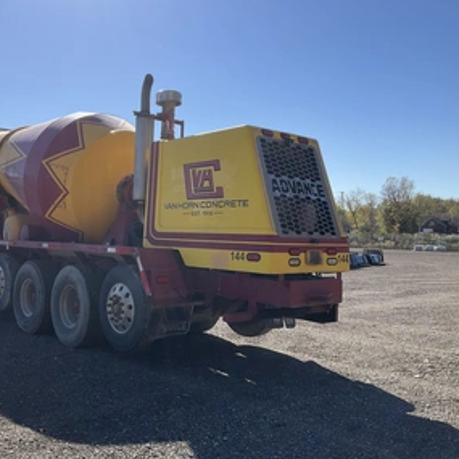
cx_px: 164
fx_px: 540
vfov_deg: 46.0
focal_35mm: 36
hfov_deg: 45.5
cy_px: 232
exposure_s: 1/2058
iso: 25
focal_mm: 3
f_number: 1.8
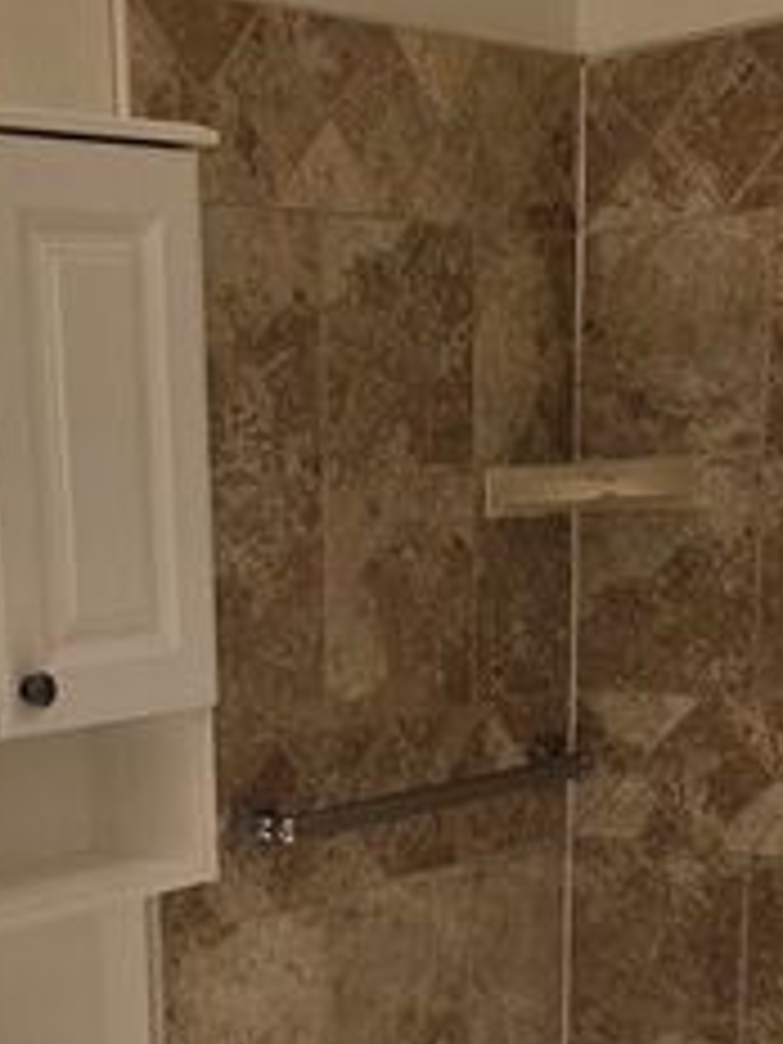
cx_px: 122
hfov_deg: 21.9
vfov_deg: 28.0
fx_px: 1991
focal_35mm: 66
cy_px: 983
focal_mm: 6.3
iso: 64
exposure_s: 1/120
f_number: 1.7
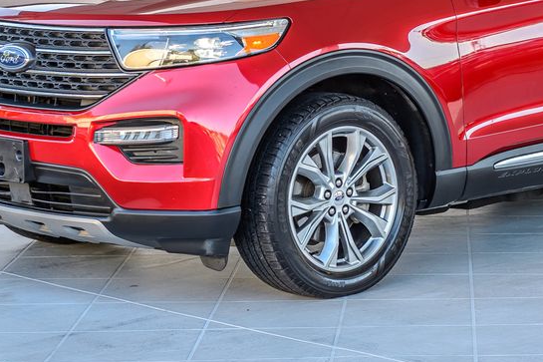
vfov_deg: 9.4
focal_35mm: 145
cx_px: 428
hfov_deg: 14.1
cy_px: 61
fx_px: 2186
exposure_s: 1/100
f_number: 4.5
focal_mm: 70
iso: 100
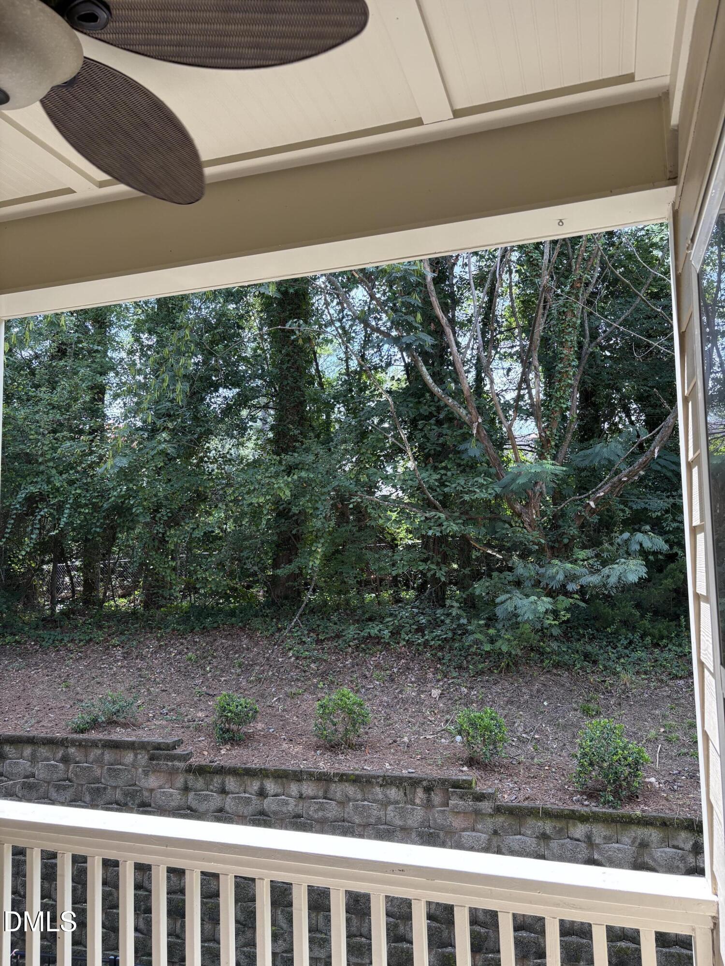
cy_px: 483
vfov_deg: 67.3
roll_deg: +0.8
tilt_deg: +5.7
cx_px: 362
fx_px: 726
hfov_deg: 53.1
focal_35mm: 26
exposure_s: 1/447
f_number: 1.6
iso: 64
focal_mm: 5.96
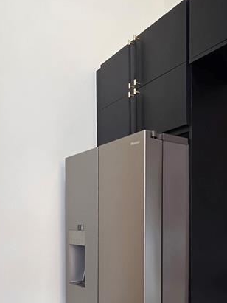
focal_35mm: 38
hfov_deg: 36.8
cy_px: 238
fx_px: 332
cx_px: 171
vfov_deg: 46.6
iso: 160
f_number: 1.9
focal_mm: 2.2
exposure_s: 1/60
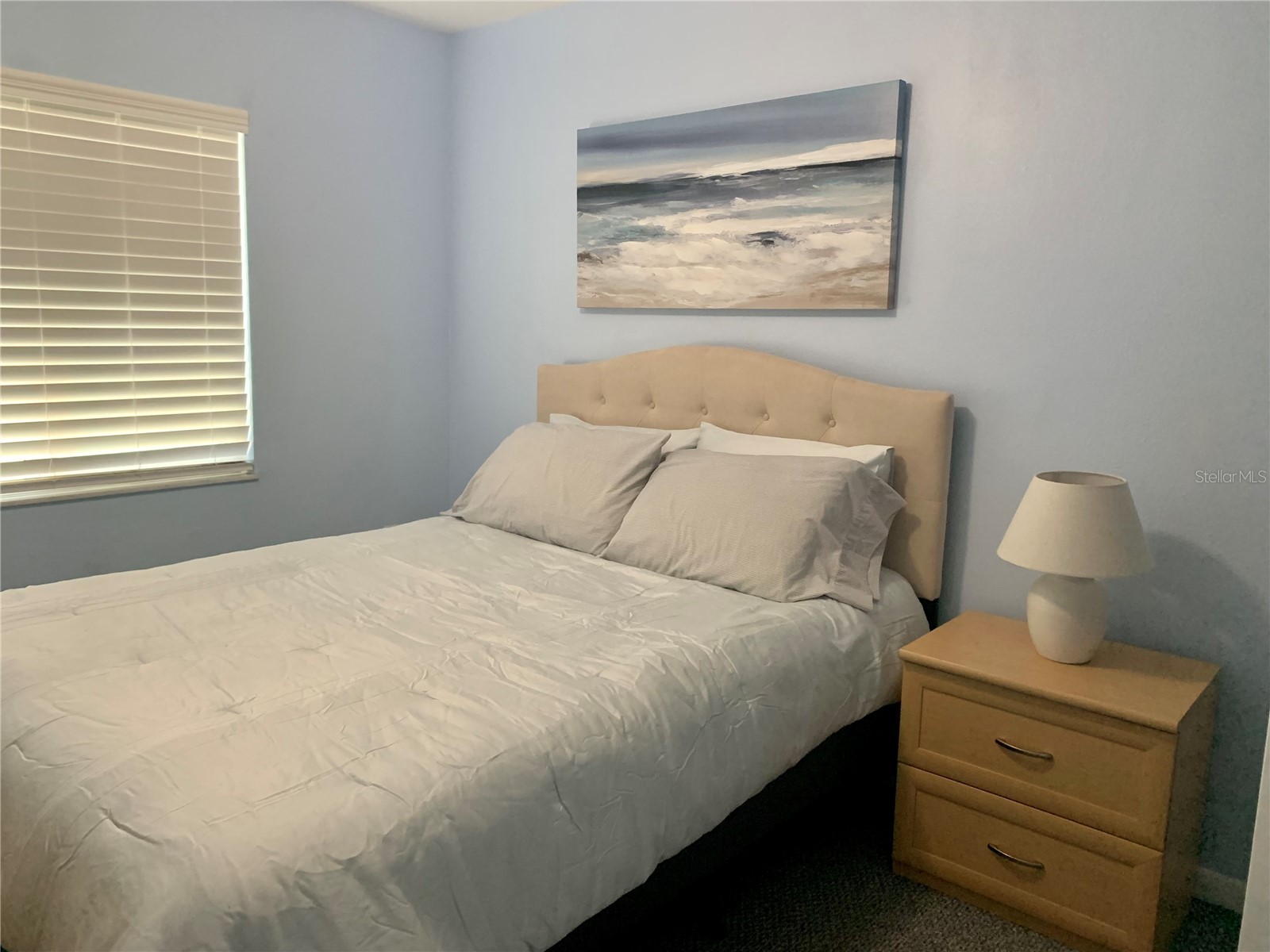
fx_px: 954
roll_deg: -1.9
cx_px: 635
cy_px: 476
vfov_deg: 53.1
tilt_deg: -9.9
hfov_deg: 67.3
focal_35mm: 26
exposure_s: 1/60
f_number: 1.8
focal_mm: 4.25
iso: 250
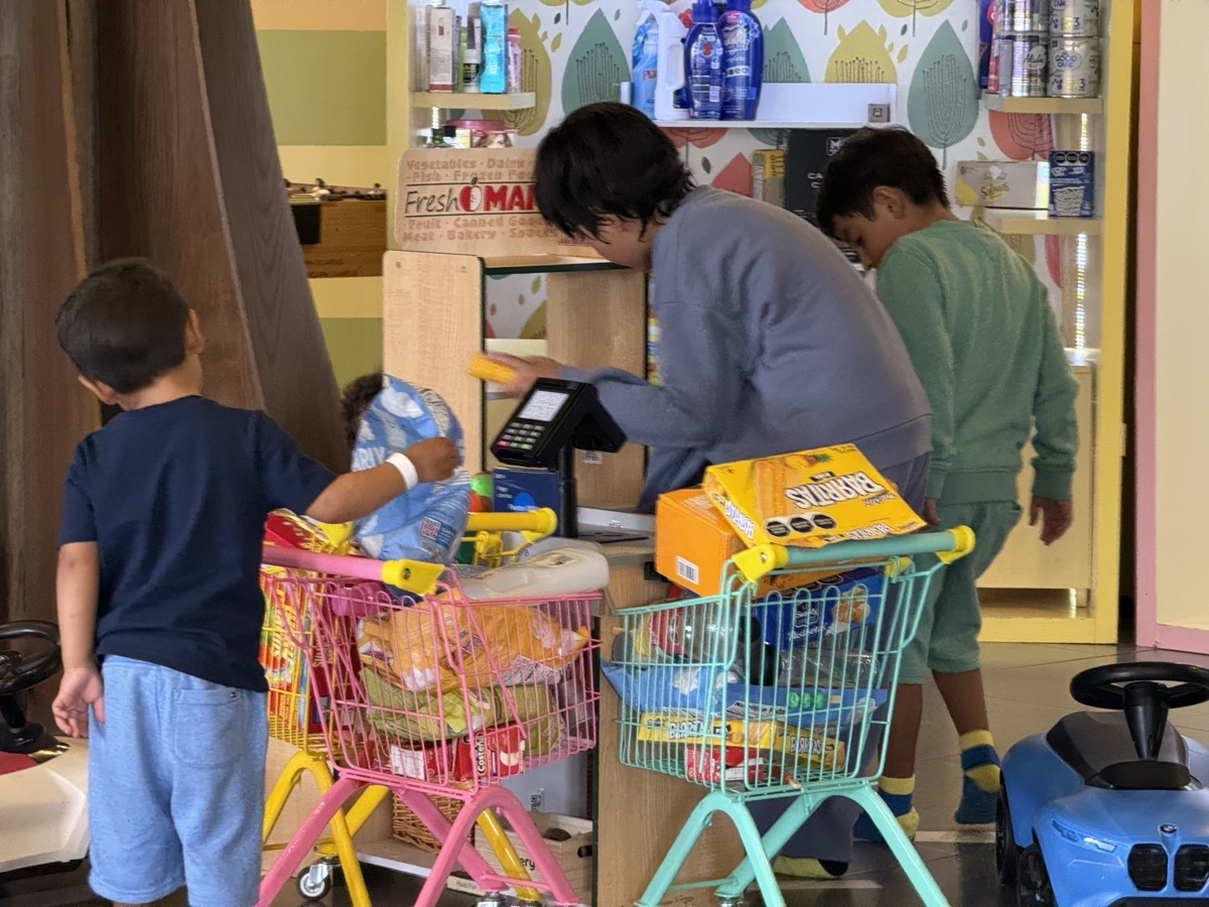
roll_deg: -0.3
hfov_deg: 16.4
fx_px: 4191
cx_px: 604
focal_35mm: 120
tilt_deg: -6.2
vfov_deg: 12.3
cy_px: 454
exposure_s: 1/60
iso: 400
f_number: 2.8
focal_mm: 15.66
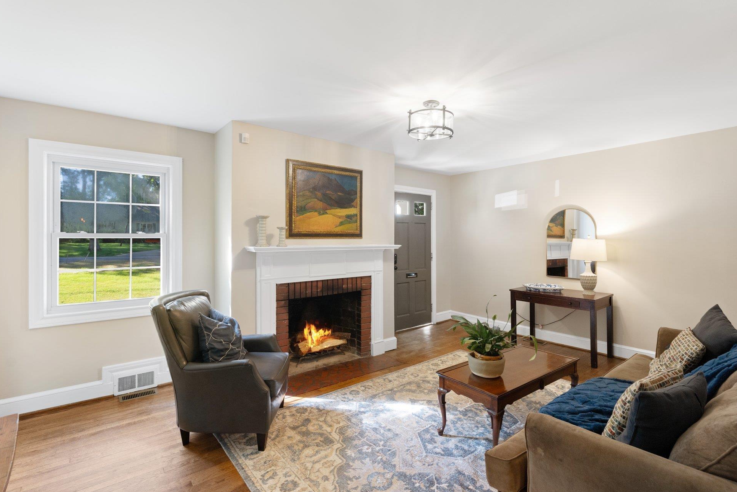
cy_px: 248
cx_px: 375
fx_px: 348
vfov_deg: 70.4
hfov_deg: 93.3
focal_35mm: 17
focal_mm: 16
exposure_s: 1/6
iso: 250
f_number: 8
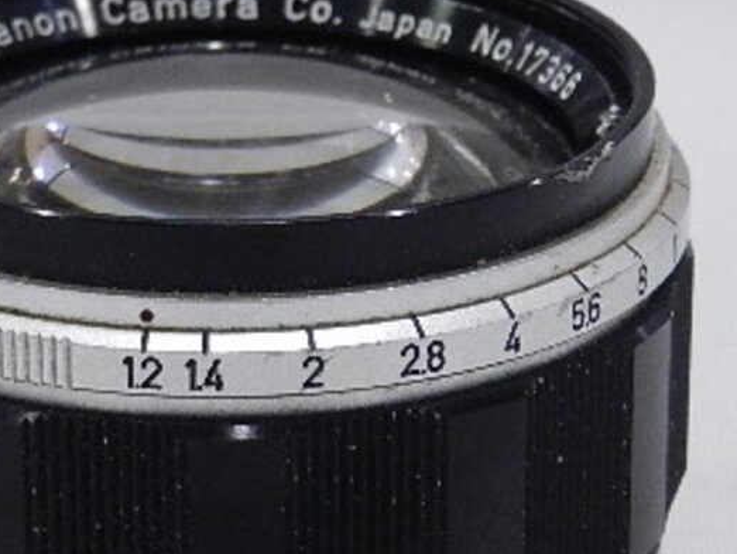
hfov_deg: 10.2
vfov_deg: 7.7
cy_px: 380
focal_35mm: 193
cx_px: 229
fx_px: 4111
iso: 800
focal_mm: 14.9
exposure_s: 1/80
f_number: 4.4
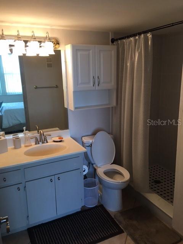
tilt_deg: -11.0
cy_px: 122
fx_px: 204
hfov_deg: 48.2
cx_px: 92
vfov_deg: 61.7
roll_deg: +0.8
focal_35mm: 29
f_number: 2.2
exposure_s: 1/15
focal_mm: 4.15
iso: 25
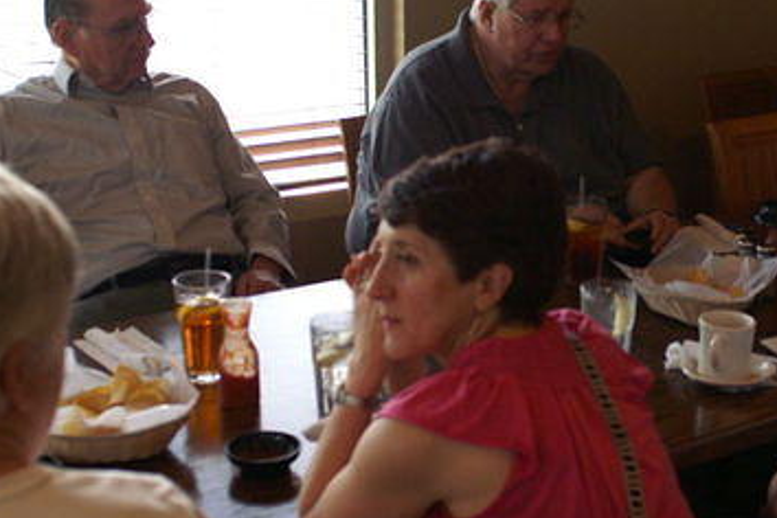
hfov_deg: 30.5
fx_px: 1403
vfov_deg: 20.9
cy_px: 202
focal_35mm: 65
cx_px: 575
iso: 800
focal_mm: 24
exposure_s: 1/50
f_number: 3.5
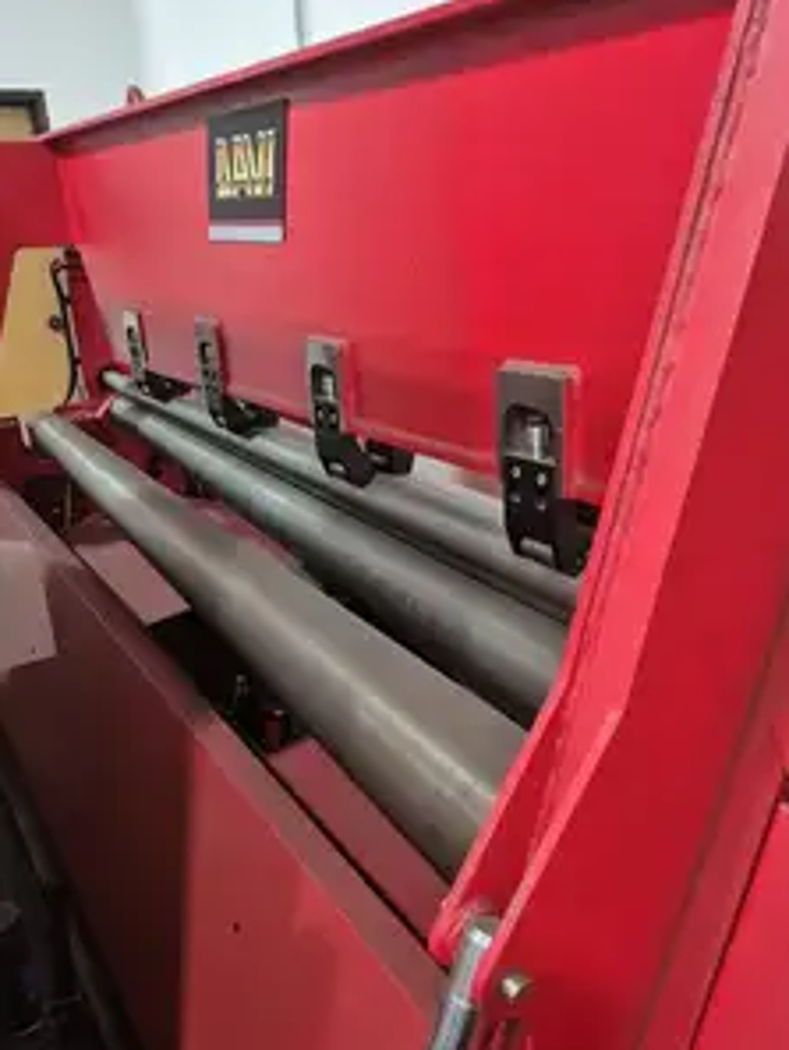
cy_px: 597
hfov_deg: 45.4
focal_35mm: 31
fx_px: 941
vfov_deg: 58.1
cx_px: 442
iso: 1000
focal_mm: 5.4
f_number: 1.8
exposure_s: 1/120
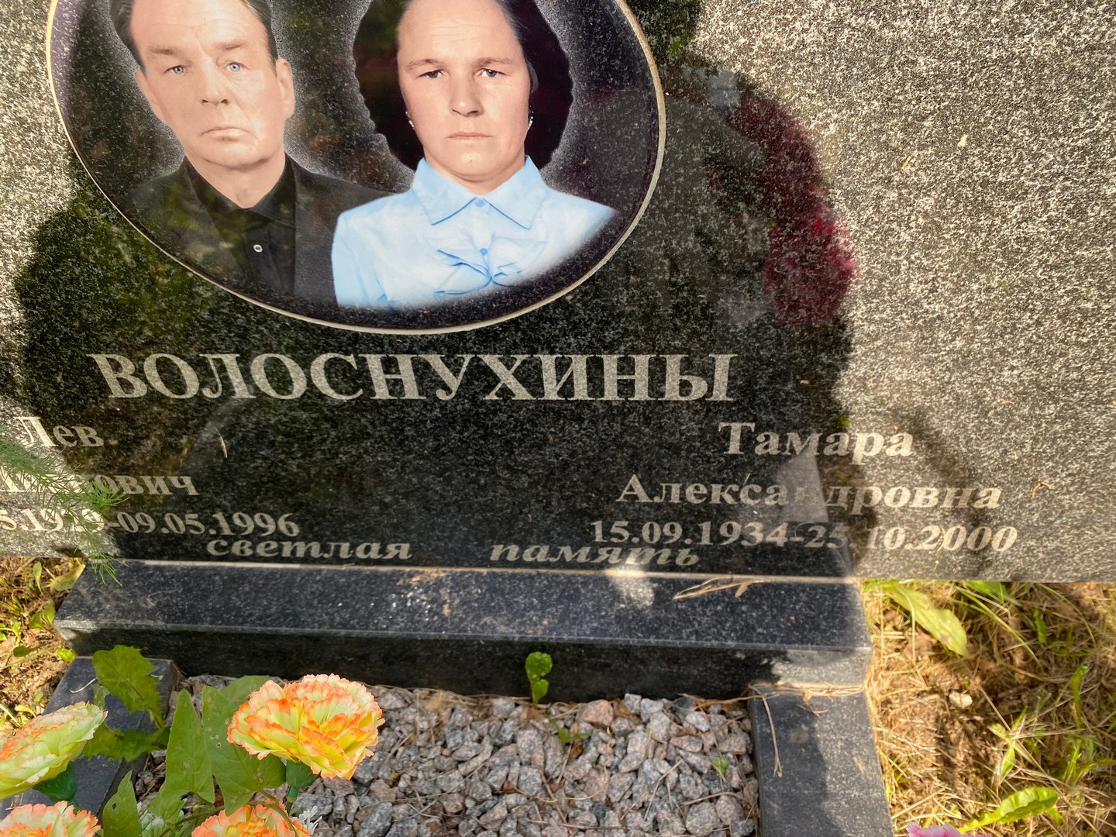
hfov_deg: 67.3
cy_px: 418
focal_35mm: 26
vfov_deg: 53.1
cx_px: 558
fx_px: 838
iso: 32
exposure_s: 1/666
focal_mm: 4.25
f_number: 1.8
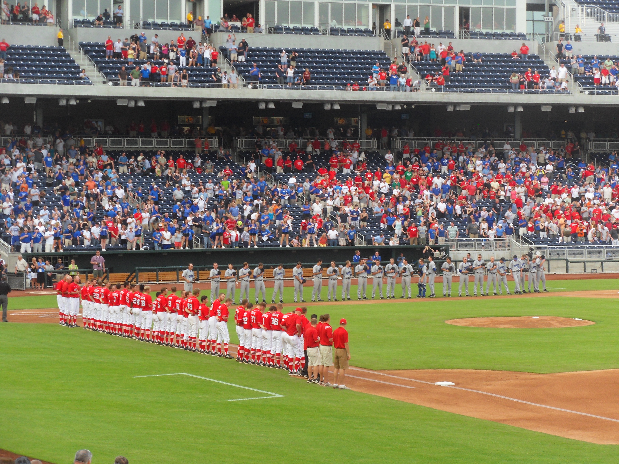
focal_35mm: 95
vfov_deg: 15.6
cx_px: 310
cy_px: 232
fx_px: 1699
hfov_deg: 20.7
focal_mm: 17.3
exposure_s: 1/125
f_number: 4.7
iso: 80
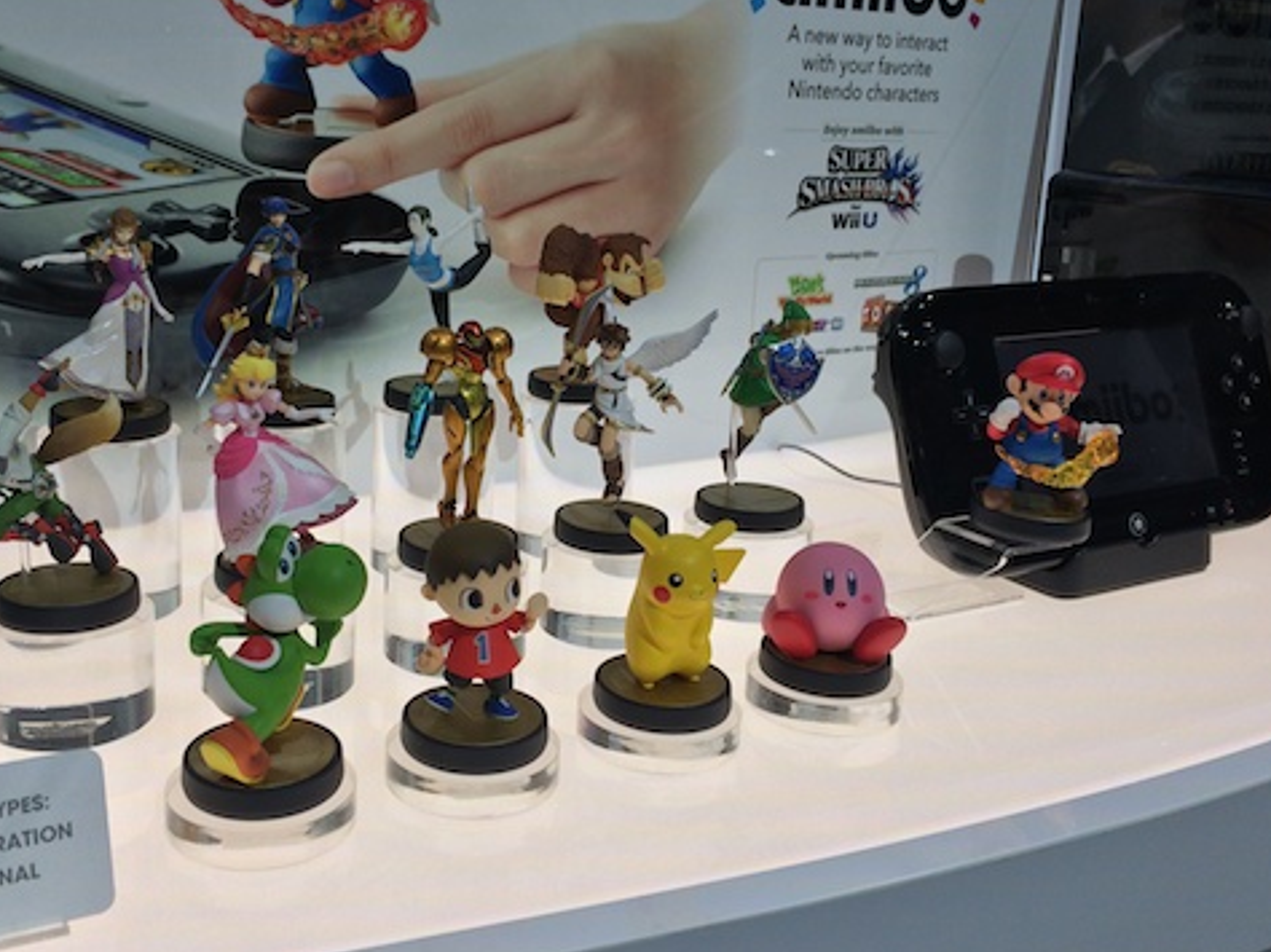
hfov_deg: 48.8
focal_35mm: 38
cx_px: 528
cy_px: 386
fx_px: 1395
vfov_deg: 37.6
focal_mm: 4.12
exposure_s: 1/933
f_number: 2.2
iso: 32
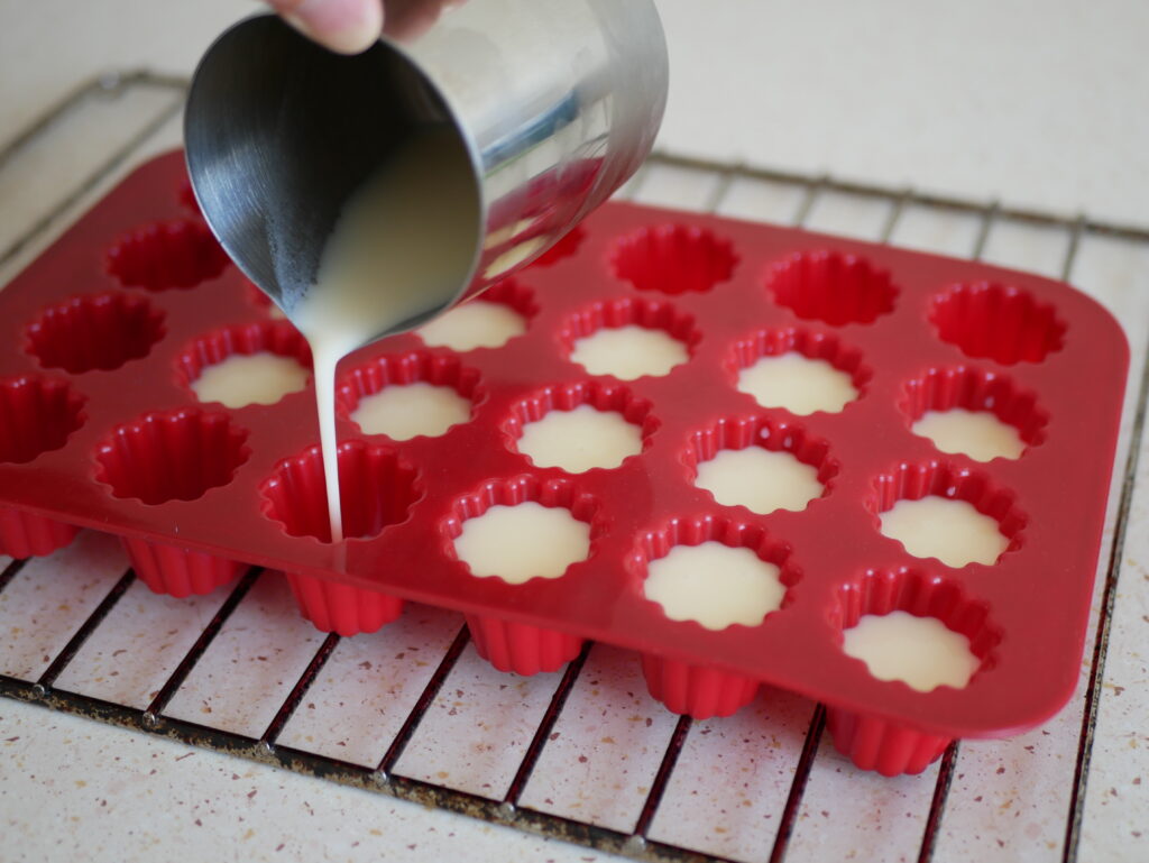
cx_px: 574
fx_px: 1660
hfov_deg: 38.2
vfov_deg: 29.1
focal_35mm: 50
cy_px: 432
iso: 200
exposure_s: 1/60
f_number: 1.7
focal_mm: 25
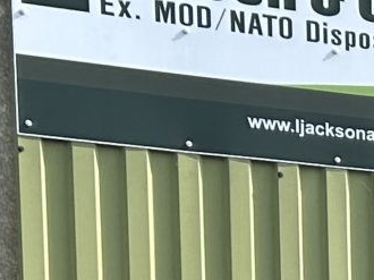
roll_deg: -1.3
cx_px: 1002
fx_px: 2181
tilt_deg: -4.6
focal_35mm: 202
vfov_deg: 6.8
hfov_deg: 8.6
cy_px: 770
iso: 50
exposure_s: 1/1901
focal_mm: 5.7
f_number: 1.5
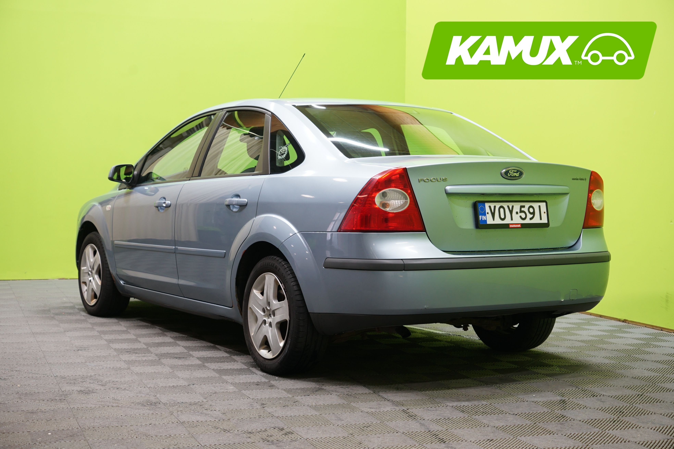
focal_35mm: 57
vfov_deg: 23.8
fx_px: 1067
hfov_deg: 35.1
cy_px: 224
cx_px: 337
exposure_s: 1/20
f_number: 5.6
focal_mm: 57
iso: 400
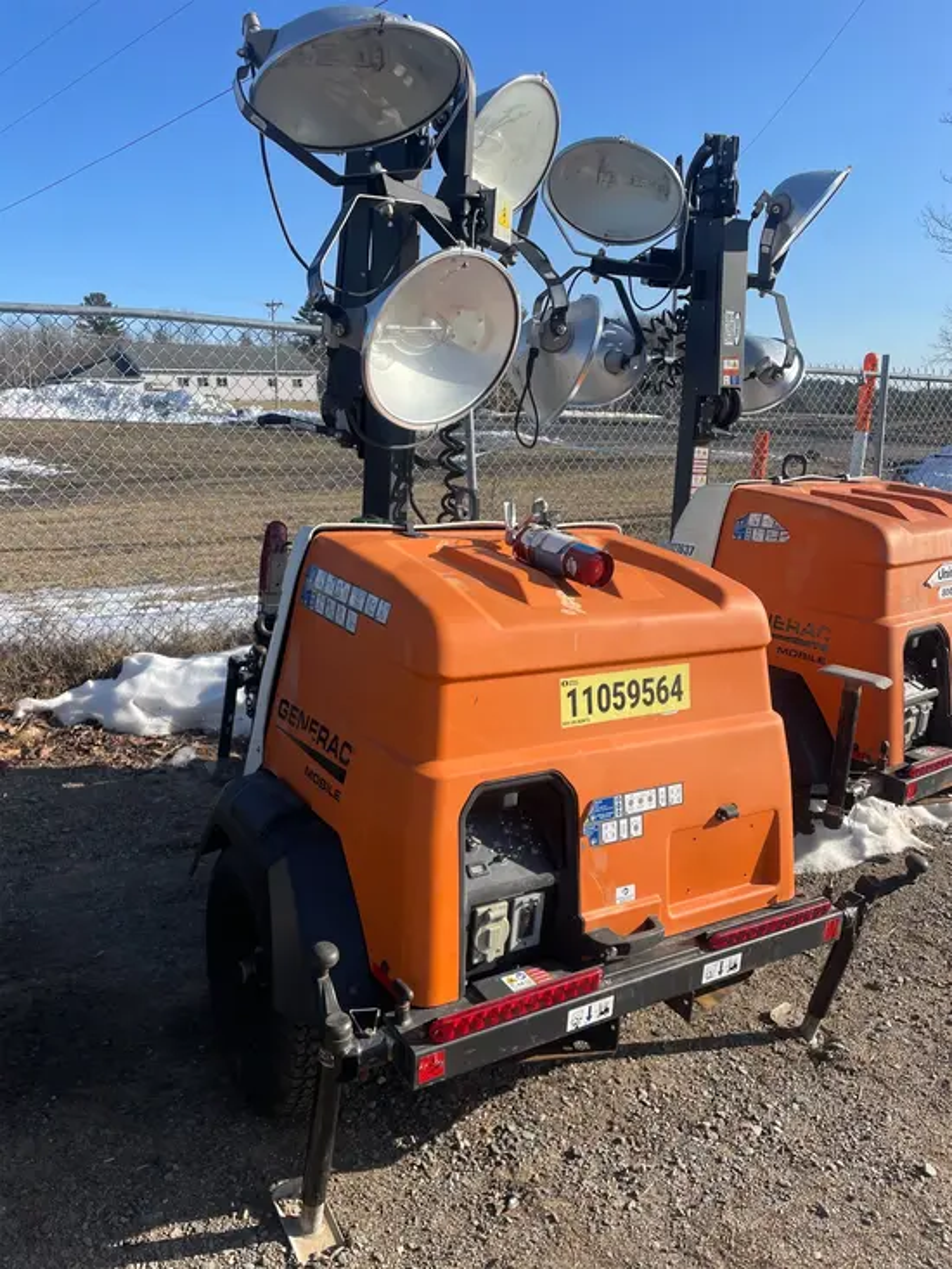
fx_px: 953
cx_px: 476
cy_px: 634
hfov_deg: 53.1
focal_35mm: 26
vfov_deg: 67.3
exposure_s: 1/2451
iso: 32
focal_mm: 4.2
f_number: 1.6
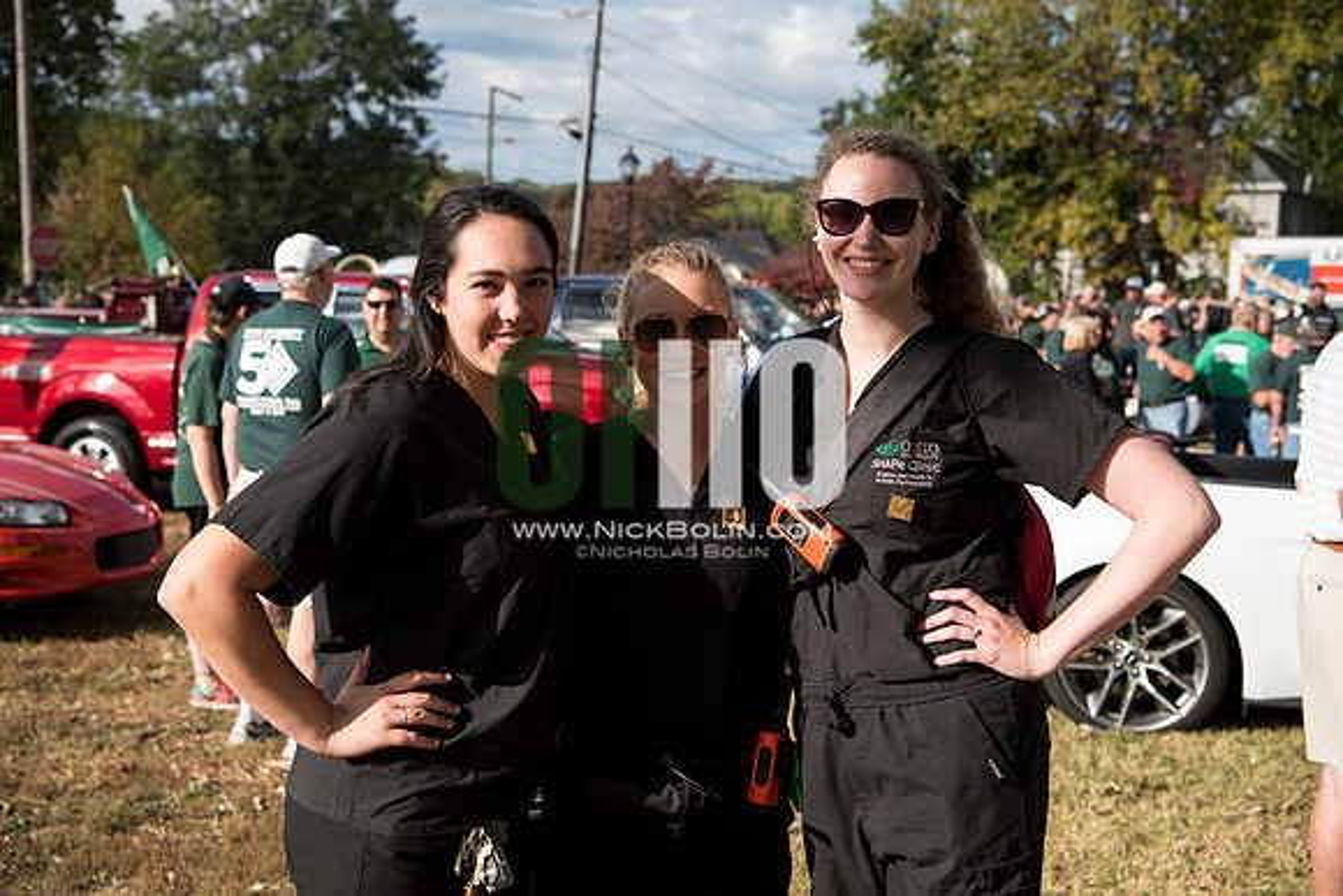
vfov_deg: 28.1
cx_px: 672
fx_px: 1791
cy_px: 448
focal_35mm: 48
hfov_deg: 41.1
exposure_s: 1/1250
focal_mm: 48
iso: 250
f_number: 4.5
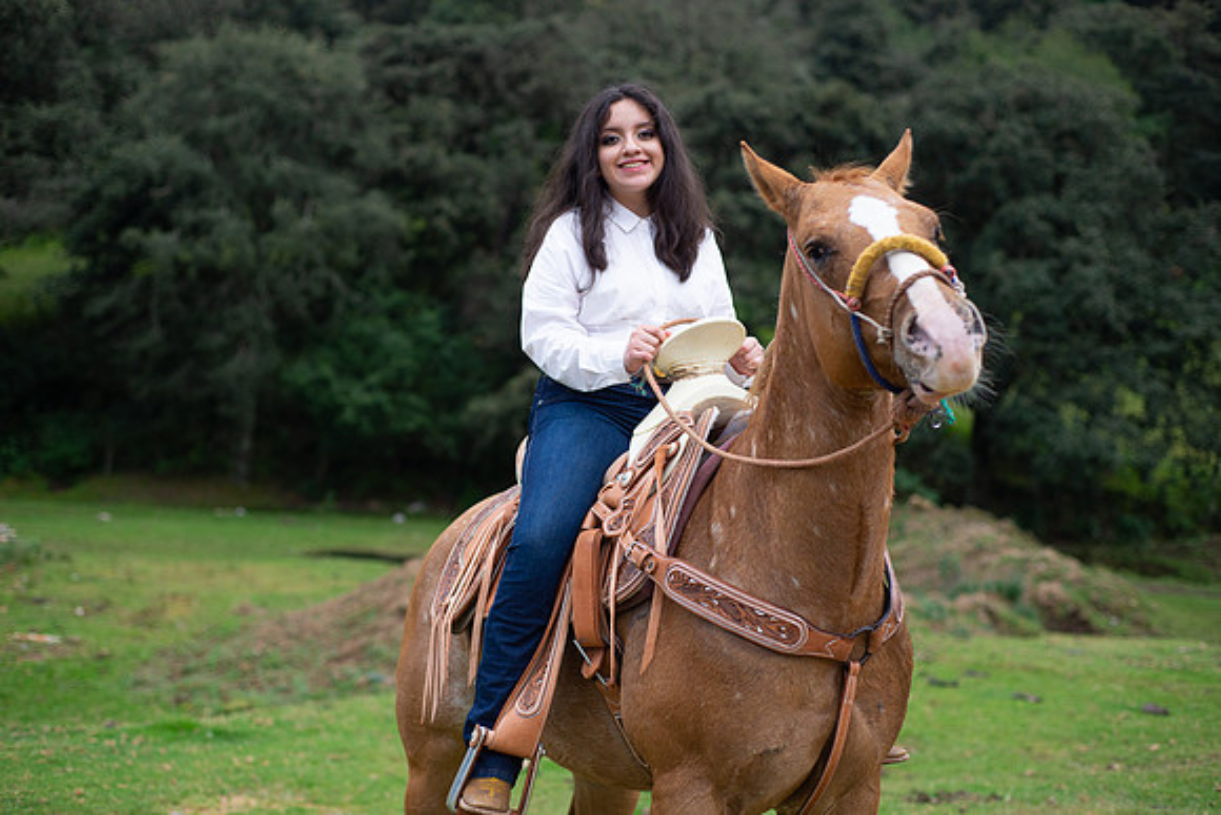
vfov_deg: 27.0
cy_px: 408
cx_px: 610
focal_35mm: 50
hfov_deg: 39.6
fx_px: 1696
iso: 400
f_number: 2.8
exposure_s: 1/800
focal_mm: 50
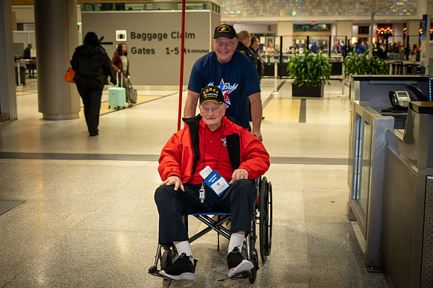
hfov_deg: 41.1
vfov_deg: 28.0
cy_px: 144
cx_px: 216
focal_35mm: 48
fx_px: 577
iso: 1800
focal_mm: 48
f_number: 5.3
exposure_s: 1/100
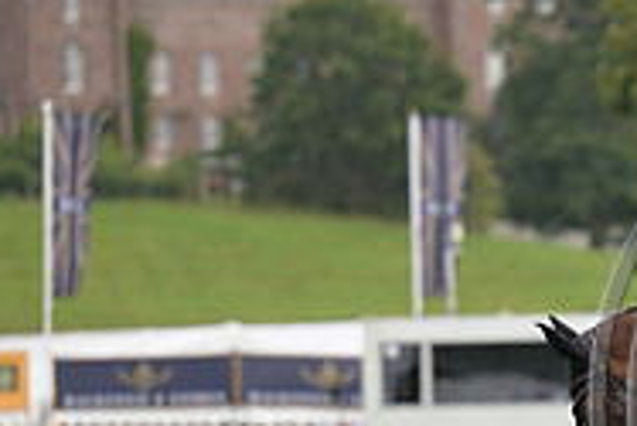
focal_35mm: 435
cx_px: 903
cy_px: 356
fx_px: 7703
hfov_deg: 4.7
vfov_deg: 3.2
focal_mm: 140
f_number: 3.2
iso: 280
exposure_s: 1/1250
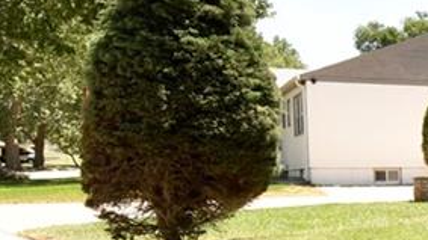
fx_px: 942
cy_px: 238
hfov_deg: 18.4
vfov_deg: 14.3
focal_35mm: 83
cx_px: 821
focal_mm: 14
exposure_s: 1/250
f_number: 10
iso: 400
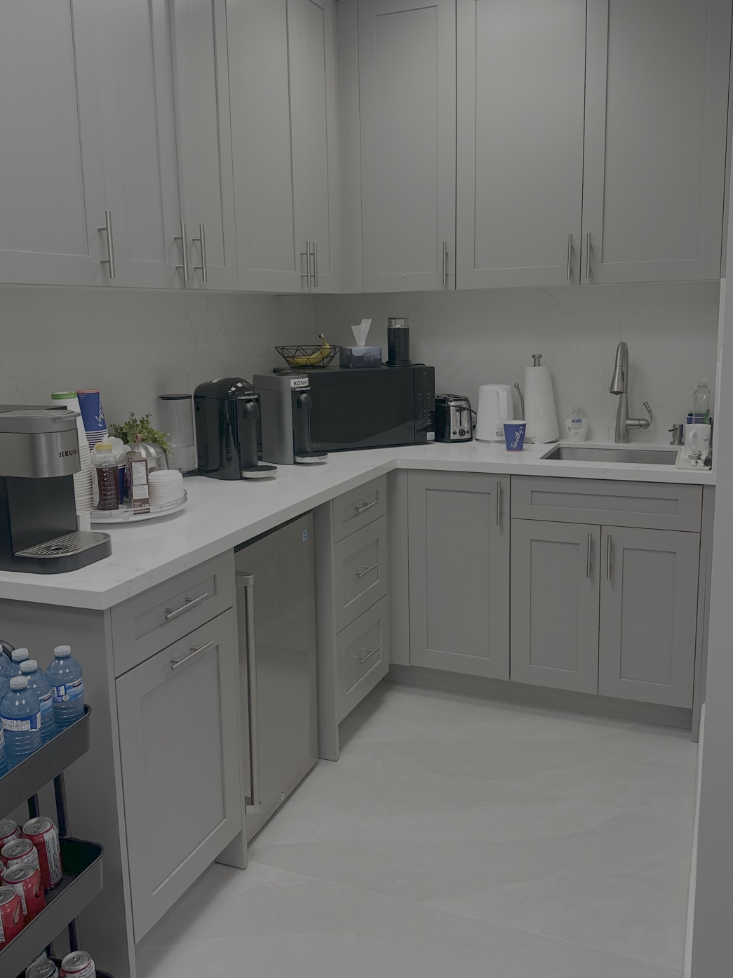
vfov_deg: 58.3
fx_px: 876
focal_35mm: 31
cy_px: 461
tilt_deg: -9.3
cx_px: 356
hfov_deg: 45.4
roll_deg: +0.6
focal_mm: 6.86
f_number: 1.78
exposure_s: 1/120
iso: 100
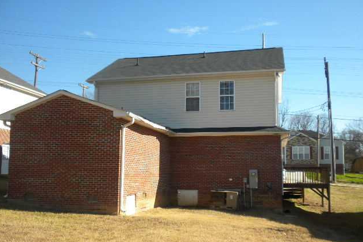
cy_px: 136
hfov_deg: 49.6
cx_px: 180
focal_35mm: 39
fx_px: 393
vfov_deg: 34.1
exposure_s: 1/452
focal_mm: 6.6
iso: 64
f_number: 3.5
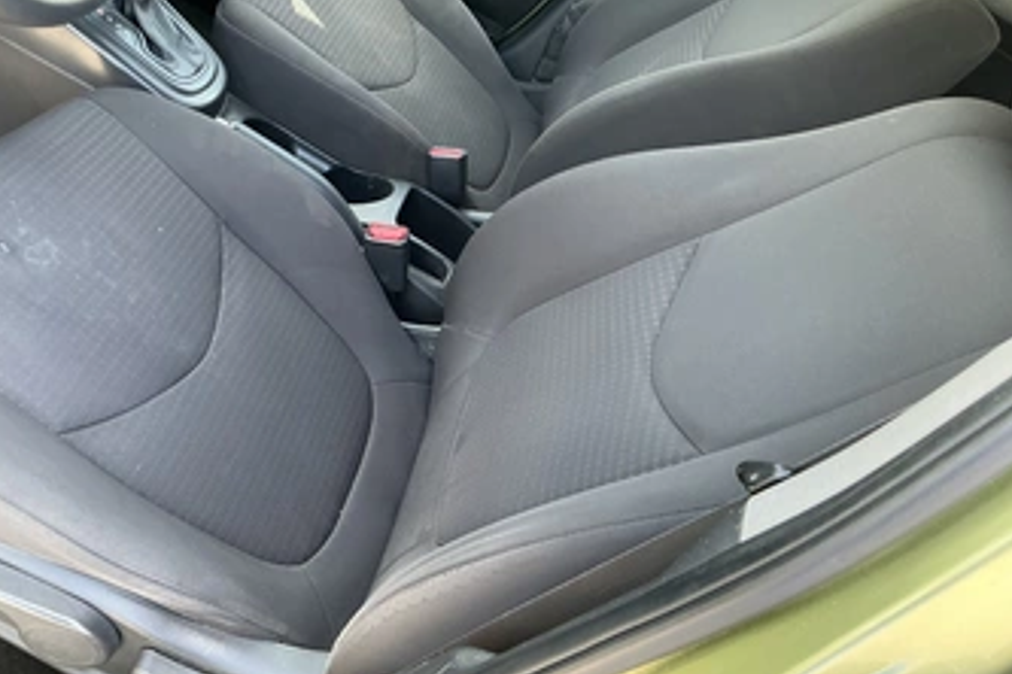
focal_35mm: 35
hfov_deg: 54.2
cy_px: 252
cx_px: 419
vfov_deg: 37.6
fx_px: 984
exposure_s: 1/86
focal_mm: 3
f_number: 1.8
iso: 64
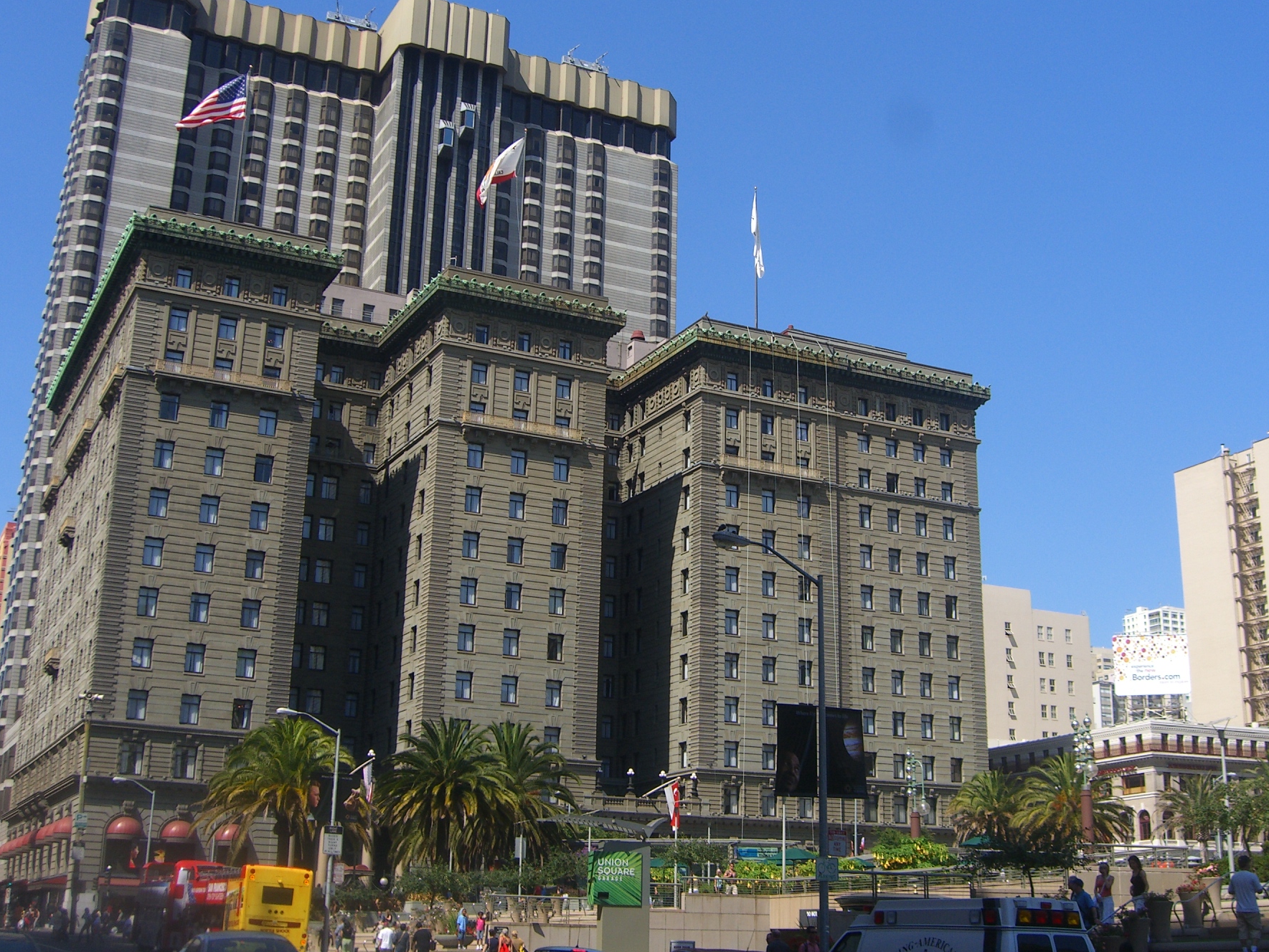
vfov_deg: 32.8
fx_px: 1613
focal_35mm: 44
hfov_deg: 42.9
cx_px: 675
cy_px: 413
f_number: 8
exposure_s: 1/160
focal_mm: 7.9
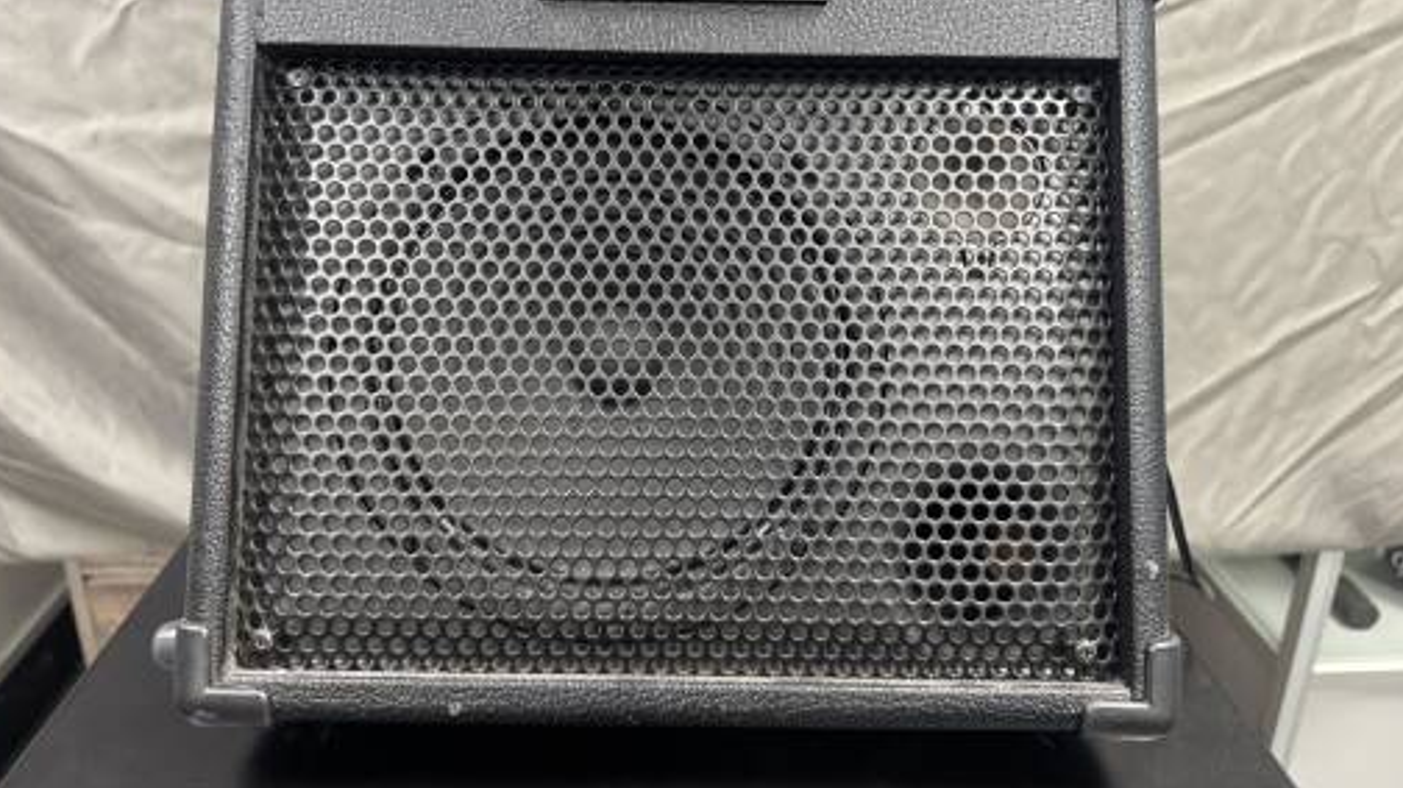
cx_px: 688
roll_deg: +0.1
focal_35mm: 27
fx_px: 1004
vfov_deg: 42.5
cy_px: 290
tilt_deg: -19.2
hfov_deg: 69.9
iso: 400
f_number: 1.78
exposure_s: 1/60
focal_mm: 6.76
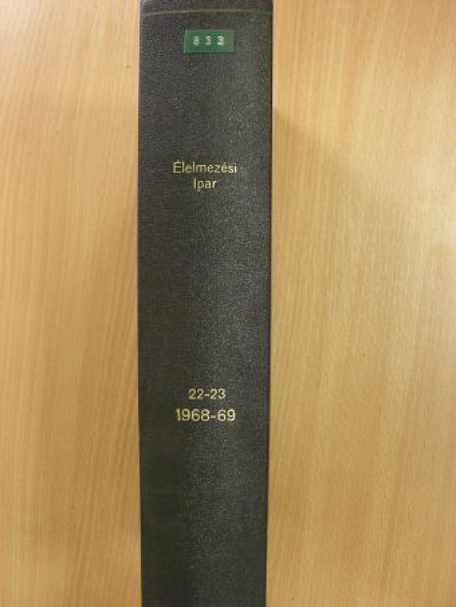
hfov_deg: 32.9
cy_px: 304
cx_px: 228
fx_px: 772
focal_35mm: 44
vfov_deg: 42.9
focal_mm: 7.4
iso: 200
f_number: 3.5
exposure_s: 1/12.4
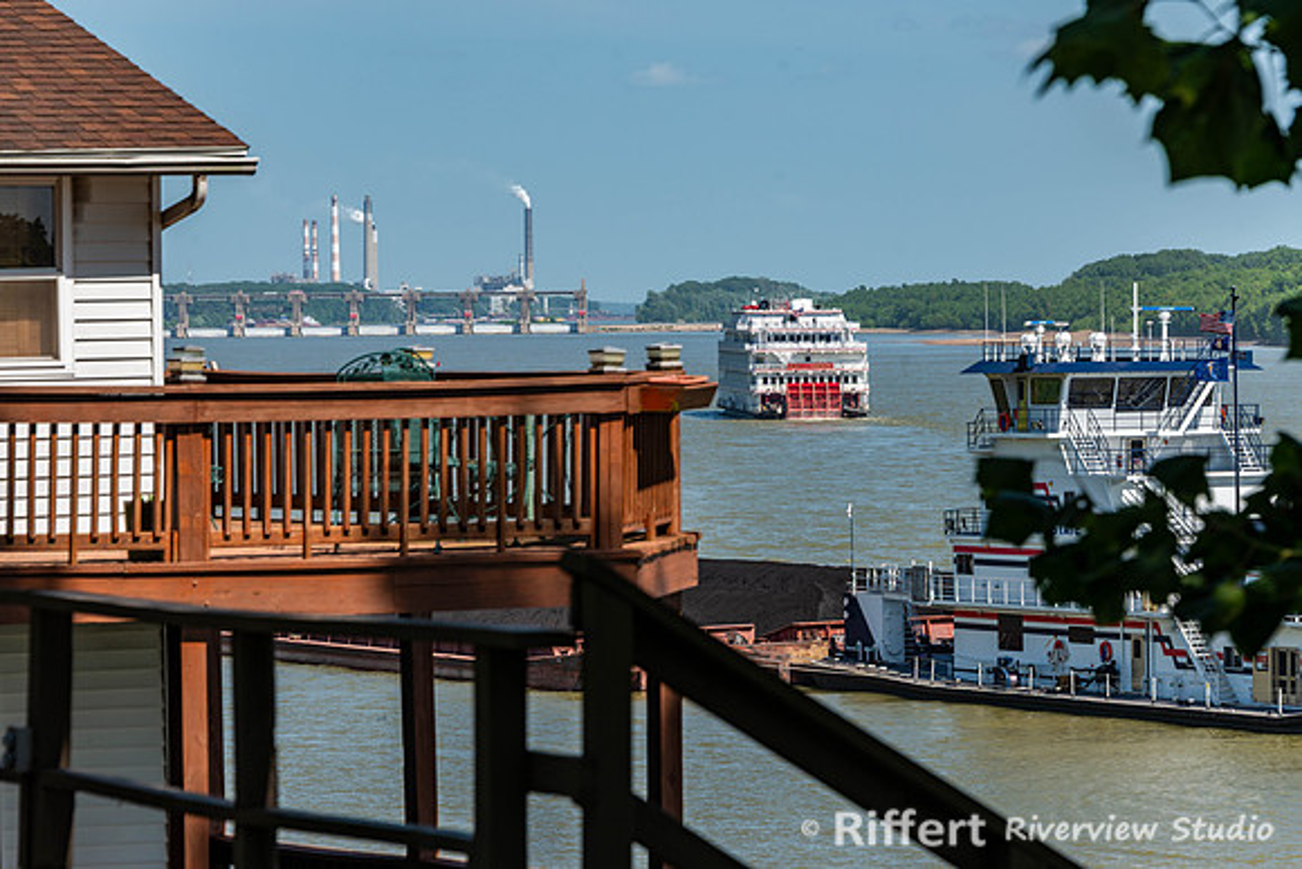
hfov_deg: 12.1
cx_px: 651
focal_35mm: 169
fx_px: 6127
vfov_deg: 8.1
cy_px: 434
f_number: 8
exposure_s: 1/250
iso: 110
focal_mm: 160
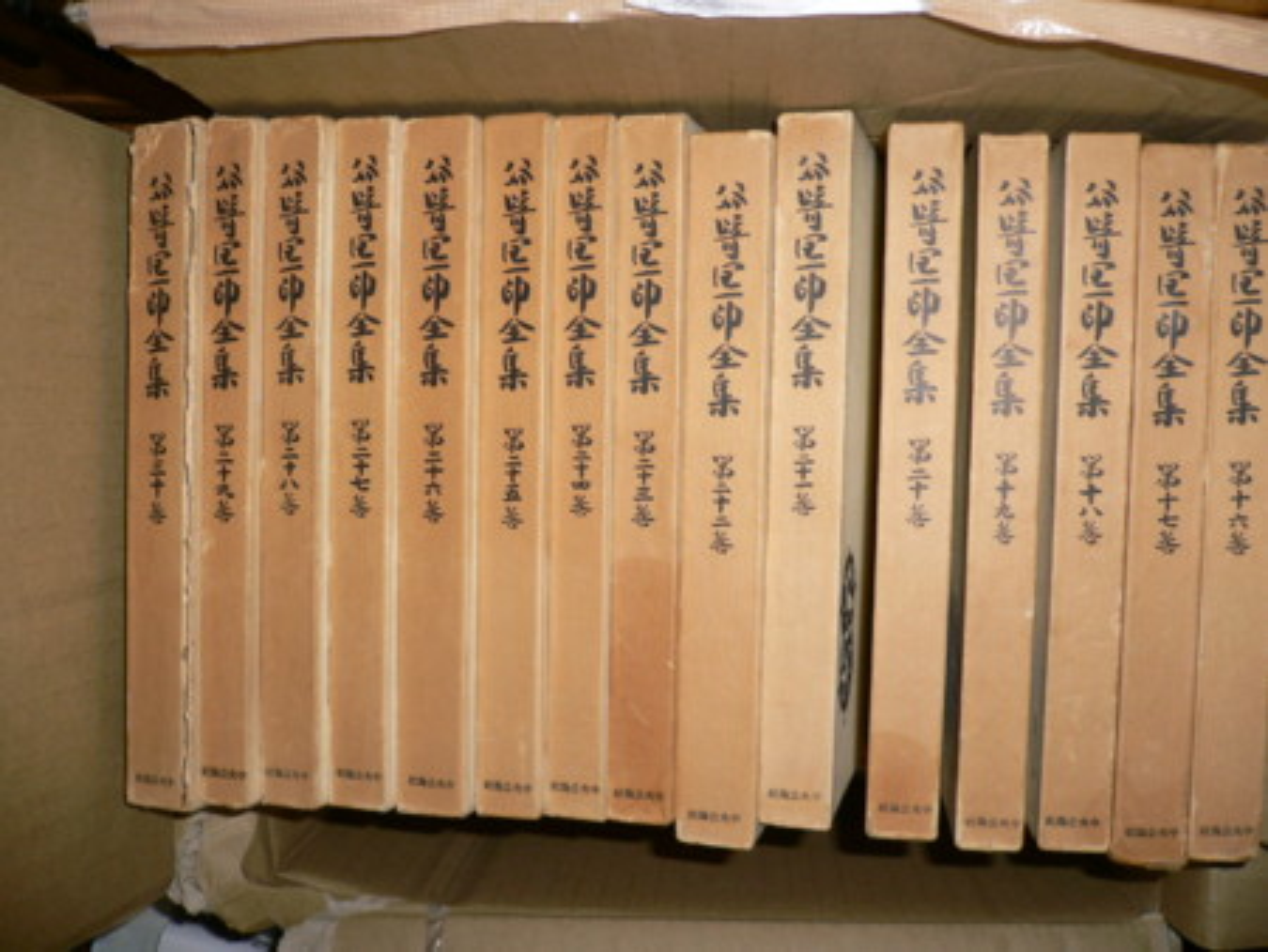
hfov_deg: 52.6
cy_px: 476
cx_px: 634
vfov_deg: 40.7
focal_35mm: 35
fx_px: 1283
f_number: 2.8
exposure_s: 1/60
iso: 100
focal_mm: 5.8
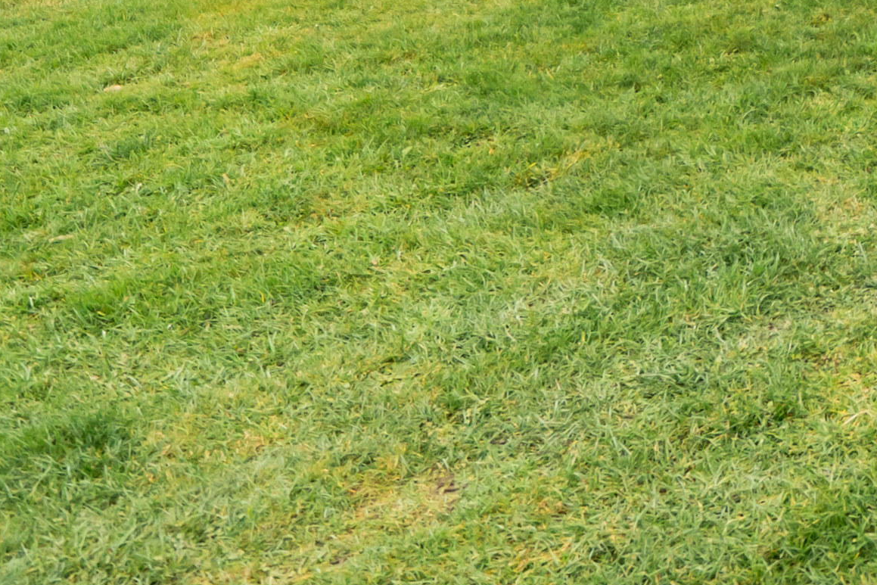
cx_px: 1155
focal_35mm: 53
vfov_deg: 20.0
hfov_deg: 29.7
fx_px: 1291
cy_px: -407
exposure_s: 1/125
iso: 200
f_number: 4
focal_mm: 12
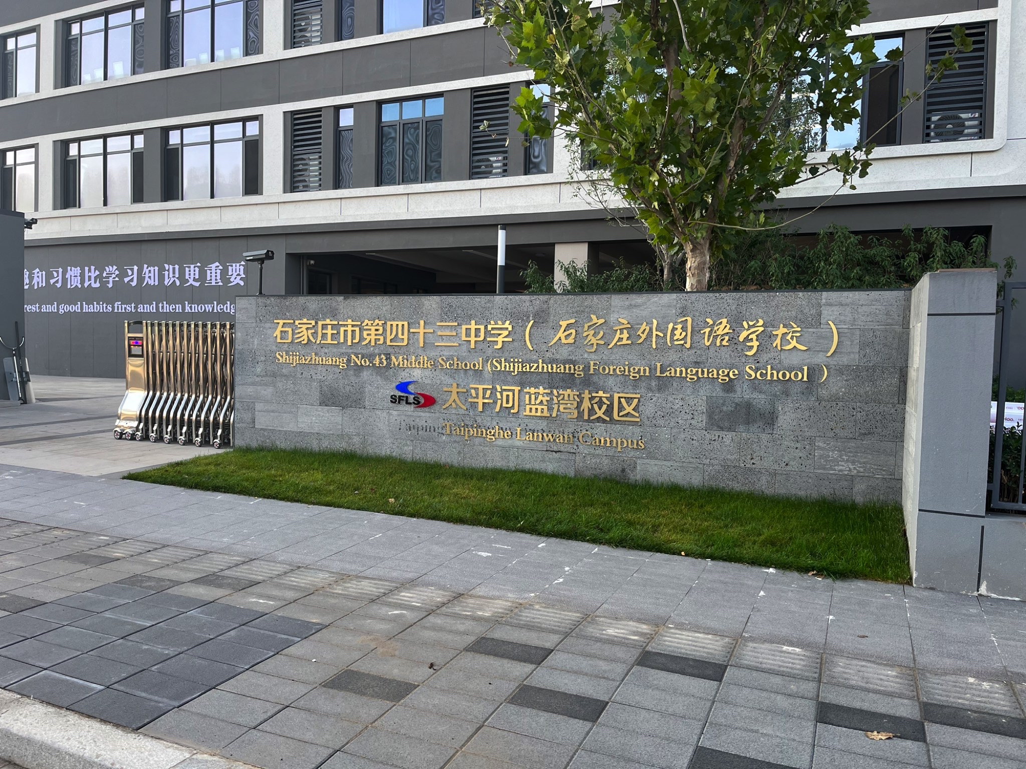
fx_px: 771
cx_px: 513
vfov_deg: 53.1
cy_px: 384
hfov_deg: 67.3
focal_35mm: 26
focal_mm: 5.1
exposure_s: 1/422
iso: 50
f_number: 1.6
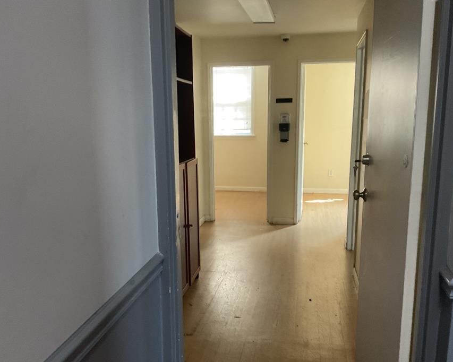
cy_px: 201
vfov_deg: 43.3
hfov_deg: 52.9
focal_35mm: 34
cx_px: 230
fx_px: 456
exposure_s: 1/60
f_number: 1.8
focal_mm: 3
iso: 250
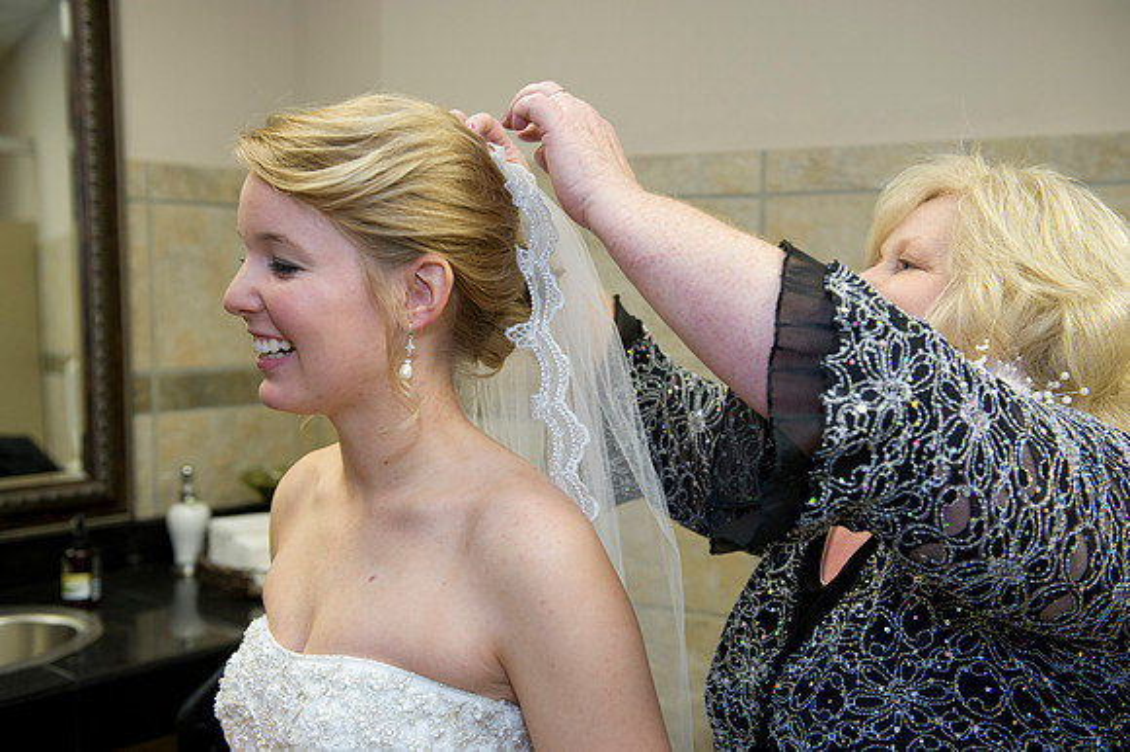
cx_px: 565
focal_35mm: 42
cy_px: 376
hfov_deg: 46.4
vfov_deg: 31.9
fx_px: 1318
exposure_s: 1/125
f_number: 4
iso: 1250
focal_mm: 42
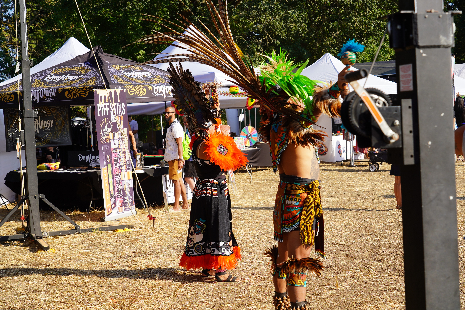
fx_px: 775
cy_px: 155
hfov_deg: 33.4
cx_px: 232
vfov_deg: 22.6
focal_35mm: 60
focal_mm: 60
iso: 100
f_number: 8
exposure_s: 1/160
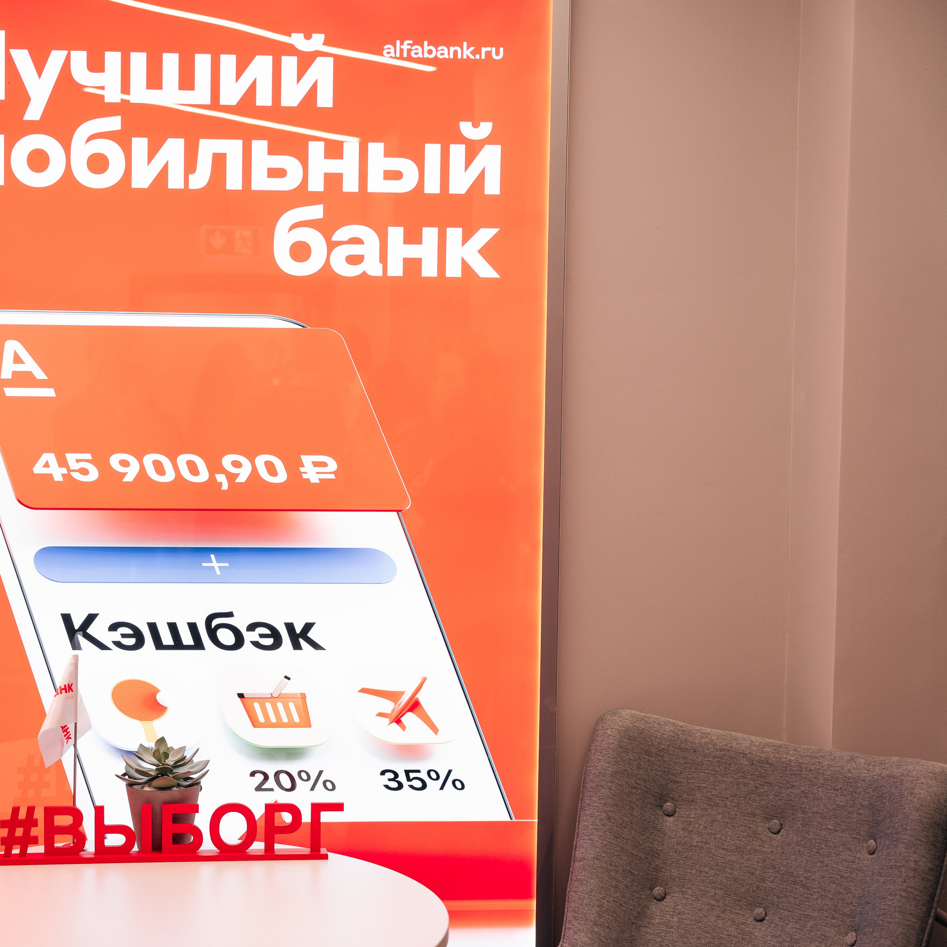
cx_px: 262
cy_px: 479
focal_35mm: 59
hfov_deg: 28.7
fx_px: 1826
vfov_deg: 29.1
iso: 640
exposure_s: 1/125
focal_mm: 45.7
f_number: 2.8
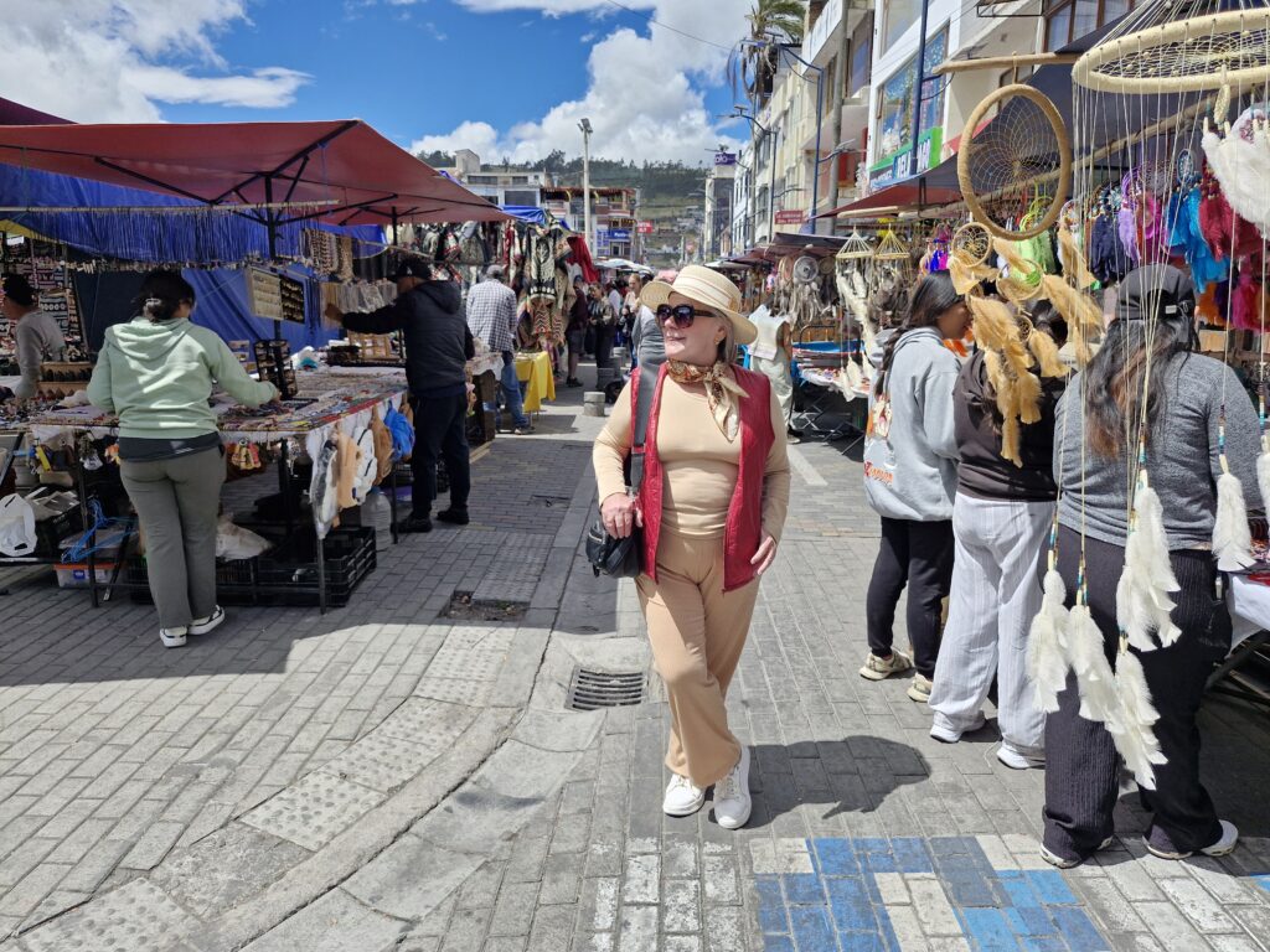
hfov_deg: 73.9
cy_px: 476
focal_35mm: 23
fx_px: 844
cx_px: 635
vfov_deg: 58.9
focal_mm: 5.54
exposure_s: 1/1644
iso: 50
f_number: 1.8
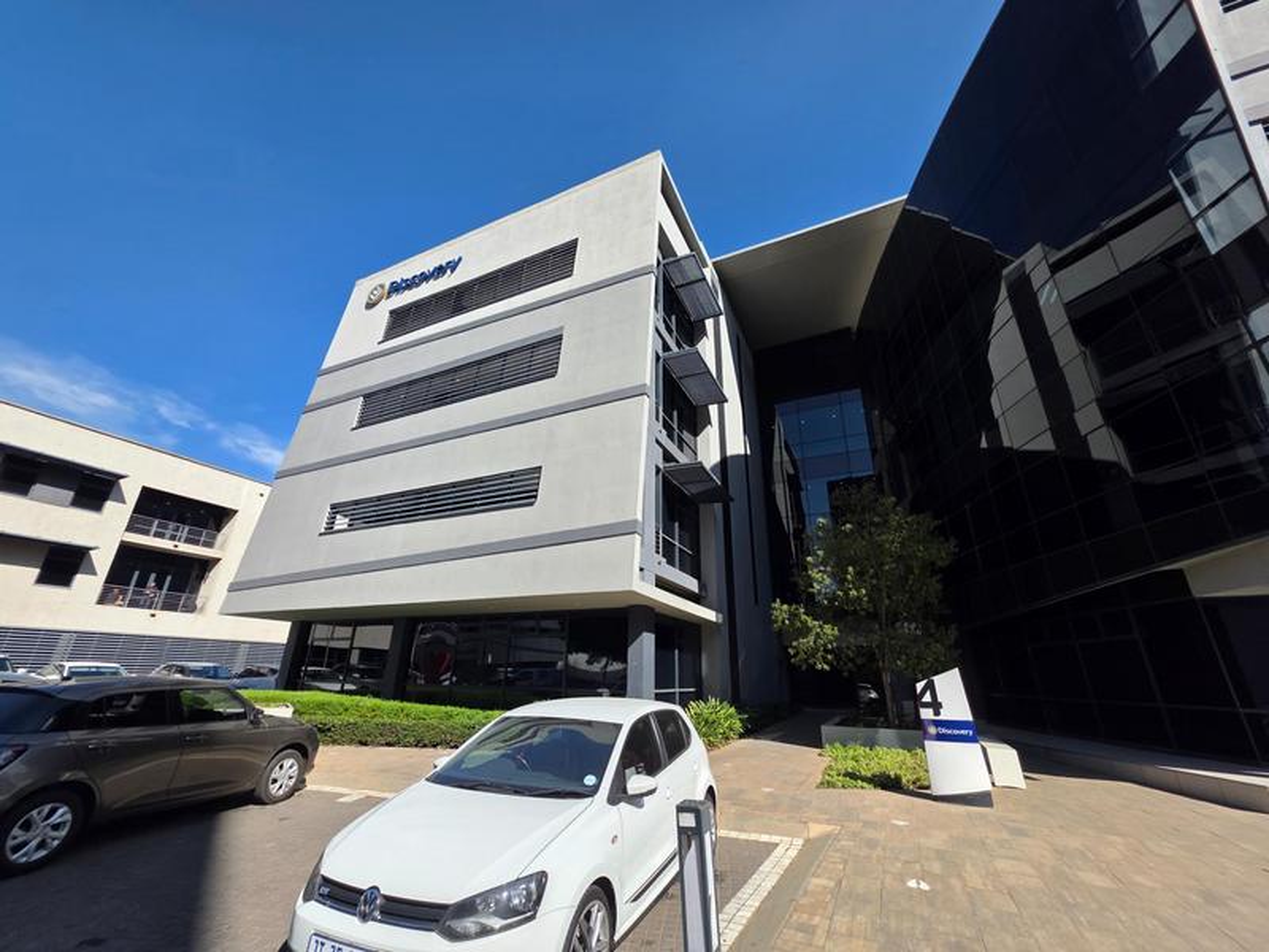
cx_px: 634
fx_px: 477
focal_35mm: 13
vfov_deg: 89.9
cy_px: 476
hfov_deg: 106.2
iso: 40
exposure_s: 1/1663
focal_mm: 2.2
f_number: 1.9
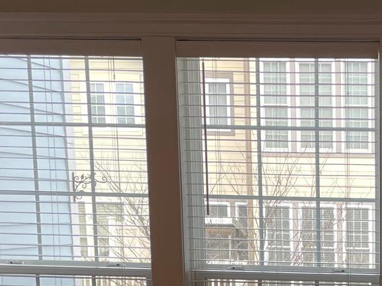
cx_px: 473
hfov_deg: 19.5
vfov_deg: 14.9
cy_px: 398
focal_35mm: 94
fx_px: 1038
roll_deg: +0.0
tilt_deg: -9.0
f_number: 1.6
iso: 40
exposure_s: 1/120
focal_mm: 4.2
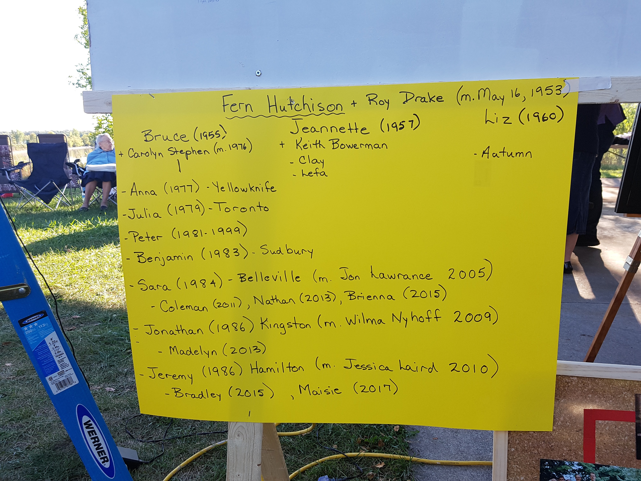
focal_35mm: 26
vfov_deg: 53.1
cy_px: 240
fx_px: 481
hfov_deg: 67.3
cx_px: 320
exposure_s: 1/260
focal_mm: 4.2
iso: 50
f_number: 1.7
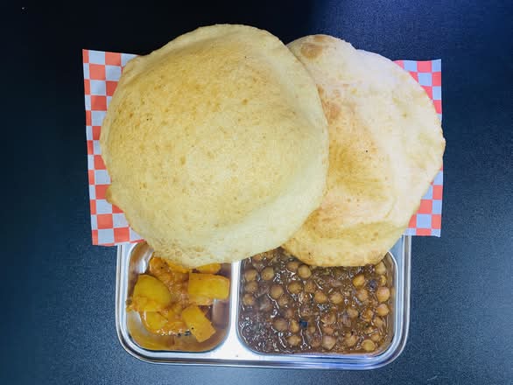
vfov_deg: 53.1
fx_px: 385
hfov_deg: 67.3
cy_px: 192
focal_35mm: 26
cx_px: 256
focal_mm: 4.25
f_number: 1.8
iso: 125
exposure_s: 1/60
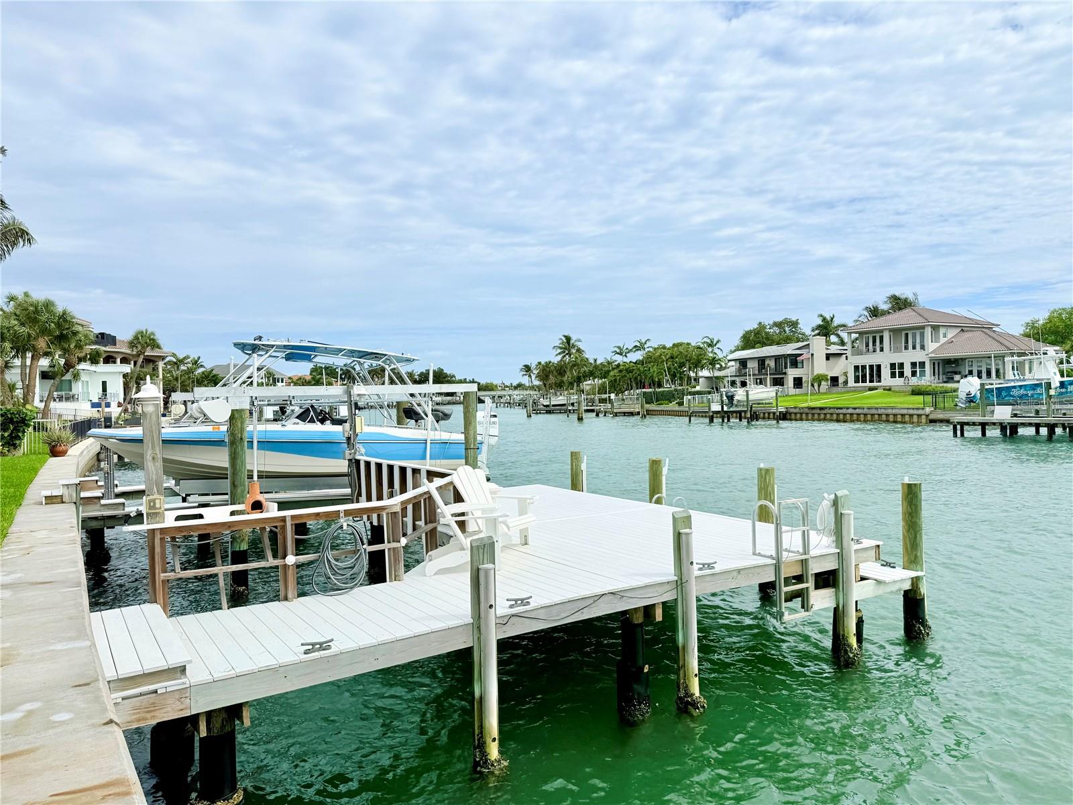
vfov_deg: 56.8
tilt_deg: -0.4
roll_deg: +1.0
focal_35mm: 24
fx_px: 744
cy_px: 402
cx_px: 536
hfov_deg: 71.6
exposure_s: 1/11905
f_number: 1.78
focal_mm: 6.76
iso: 80
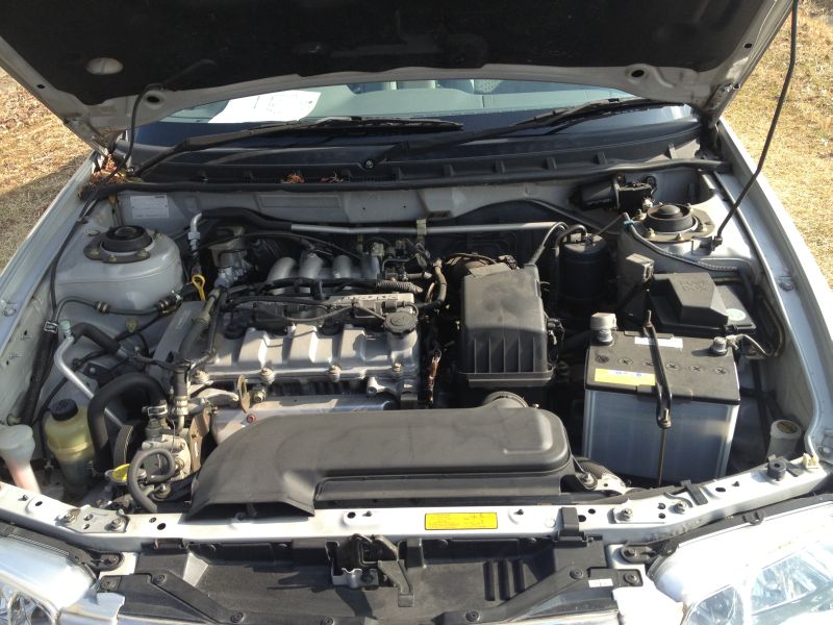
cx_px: 416
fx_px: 842
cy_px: 312
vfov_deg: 40.7
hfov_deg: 52.6
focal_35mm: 35
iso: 50
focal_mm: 4.28
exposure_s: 1/468
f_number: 2.4
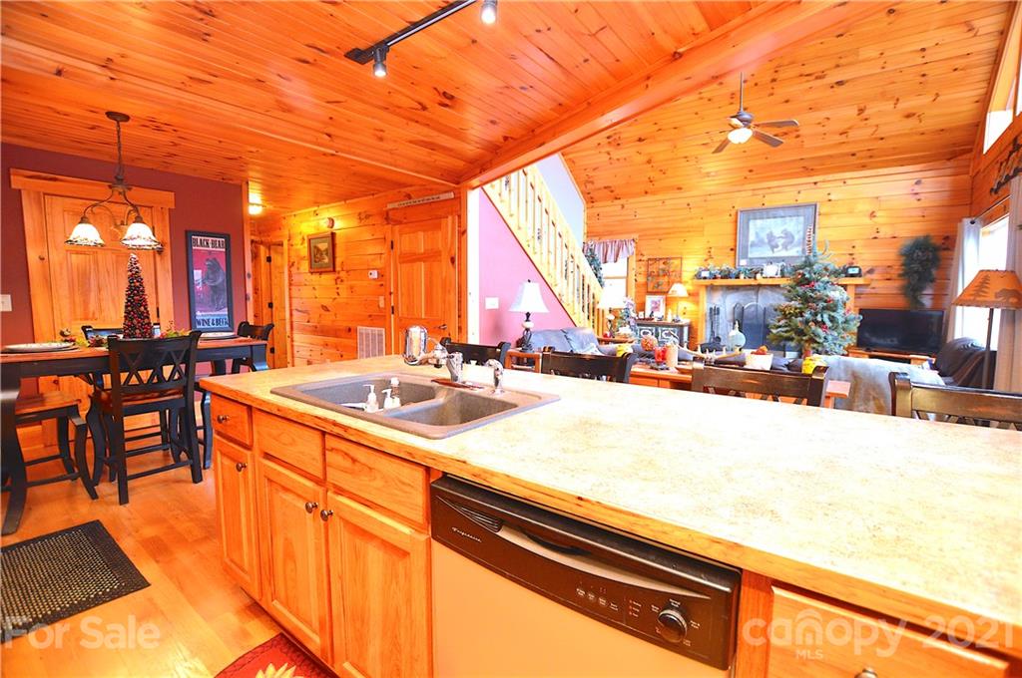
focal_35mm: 15
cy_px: 339
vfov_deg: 77.2
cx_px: 511
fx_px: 425
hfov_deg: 100.5
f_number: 4
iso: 800
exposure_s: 1/25
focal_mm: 10
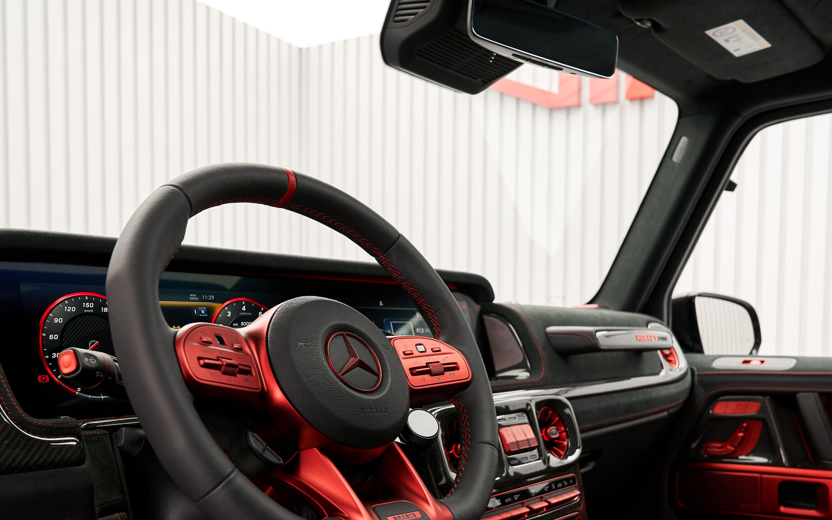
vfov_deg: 36.7
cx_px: 441
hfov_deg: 56.7
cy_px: 369
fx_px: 771
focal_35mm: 34
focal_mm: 24
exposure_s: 1/60
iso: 400
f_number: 5.6
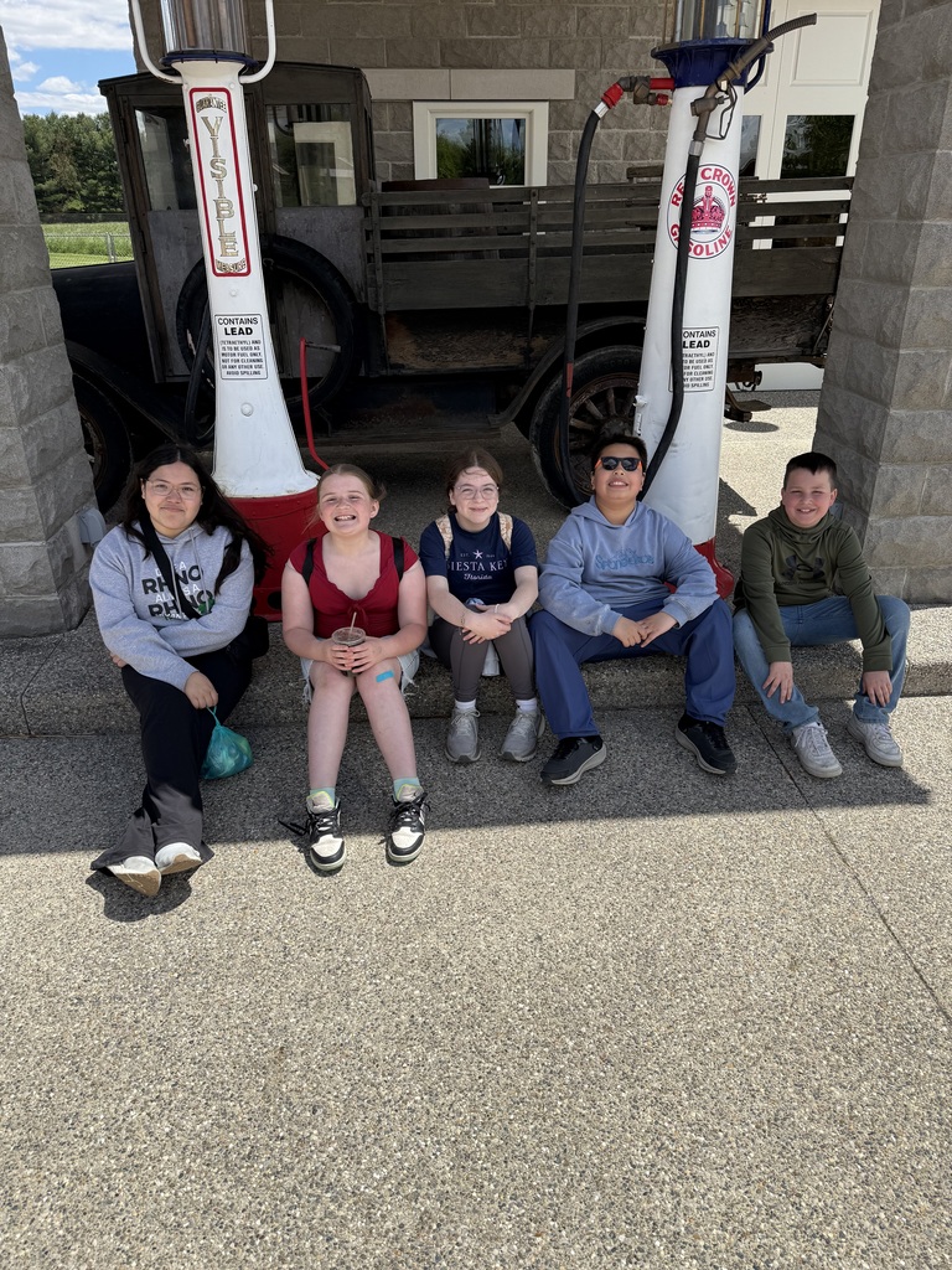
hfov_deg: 56.8
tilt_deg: -23.8
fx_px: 880
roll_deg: -0.5
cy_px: 635
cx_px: 476
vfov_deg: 71.6
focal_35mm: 24
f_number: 1.78
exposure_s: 1/3759
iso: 80
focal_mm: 6.76
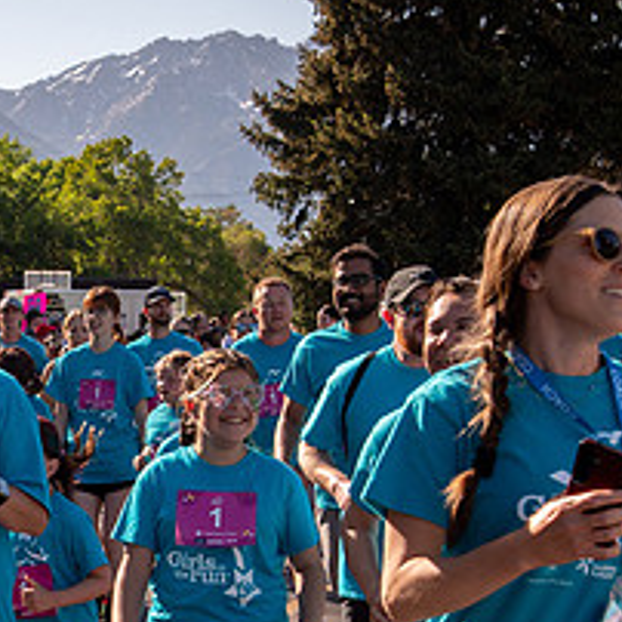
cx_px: -29
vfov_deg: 14.6
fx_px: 2419
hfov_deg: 14.4
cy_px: 499
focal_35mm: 119
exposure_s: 1/1000
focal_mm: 48
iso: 800
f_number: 8
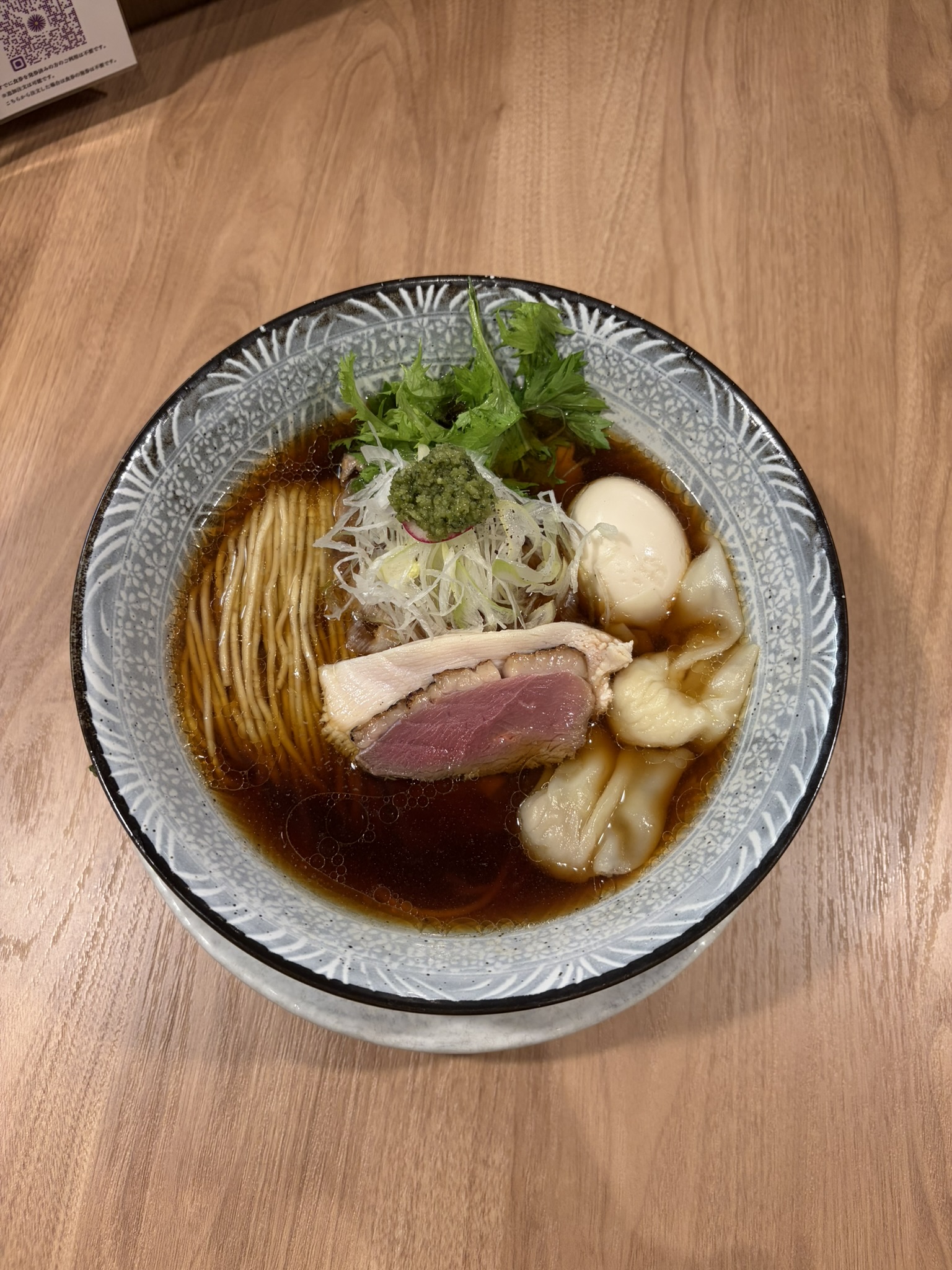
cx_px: 476
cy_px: 635
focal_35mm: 26
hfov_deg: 53.1
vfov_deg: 67.3
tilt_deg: -69.1
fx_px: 953
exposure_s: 1/100
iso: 125
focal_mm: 5.96
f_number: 1.6
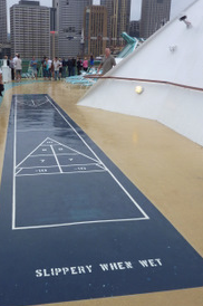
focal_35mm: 38
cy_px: 159
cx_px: 66
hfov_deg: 34.6
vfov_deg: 50.7
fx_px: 322
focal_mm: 4.1
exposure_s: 1/60
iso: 80
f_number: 3.3
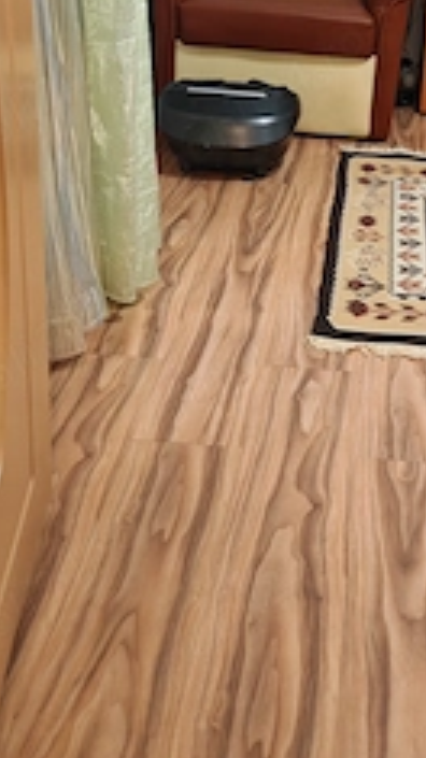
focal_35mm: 50
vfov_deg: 39.8
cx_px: 374
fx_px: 1005
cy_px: 158
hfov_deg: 23.4
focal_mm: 6.67
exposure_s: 1/50
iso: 800
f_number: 1.9
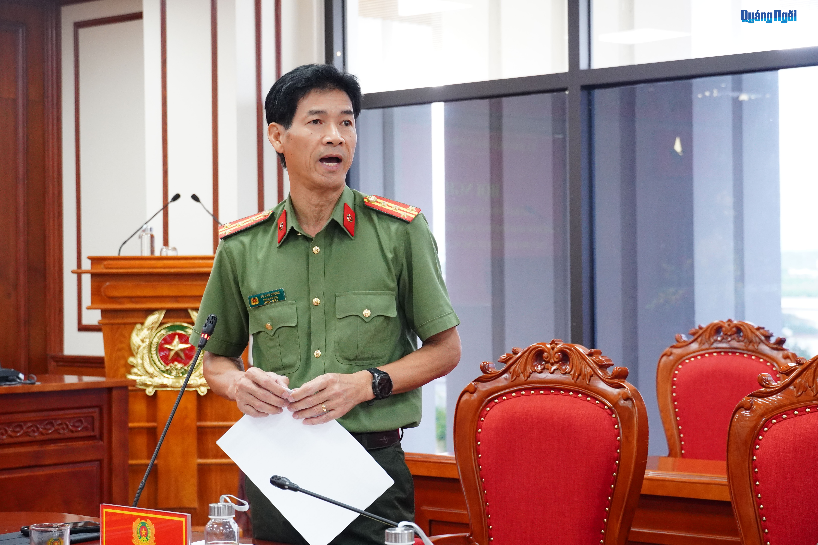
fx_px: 1806
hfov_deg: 25.5
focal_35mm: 80
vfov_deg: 17.2
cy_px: 272
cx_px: 409
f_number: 5.6
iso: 2500
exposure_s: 1/125
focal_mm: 53
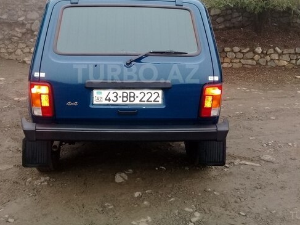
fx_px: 364
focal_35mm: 42
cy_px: 74
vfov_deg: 34.0
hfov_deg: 44.8
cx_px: 136
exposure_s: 1/100
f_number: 2.2
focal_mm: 3.3
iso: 80
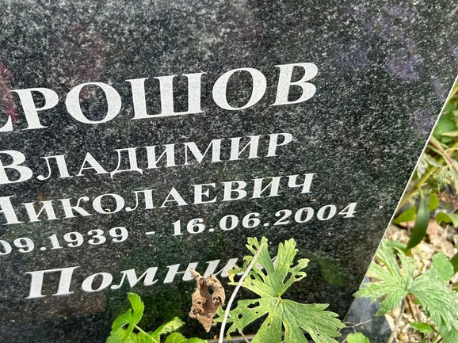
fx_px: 476
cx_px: 161
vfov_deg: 39.4
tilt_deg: -47.2
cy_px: 134
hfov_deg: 50.6
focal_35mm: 36
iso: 40
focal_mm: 5.7
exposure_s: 1/234
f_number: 1.5
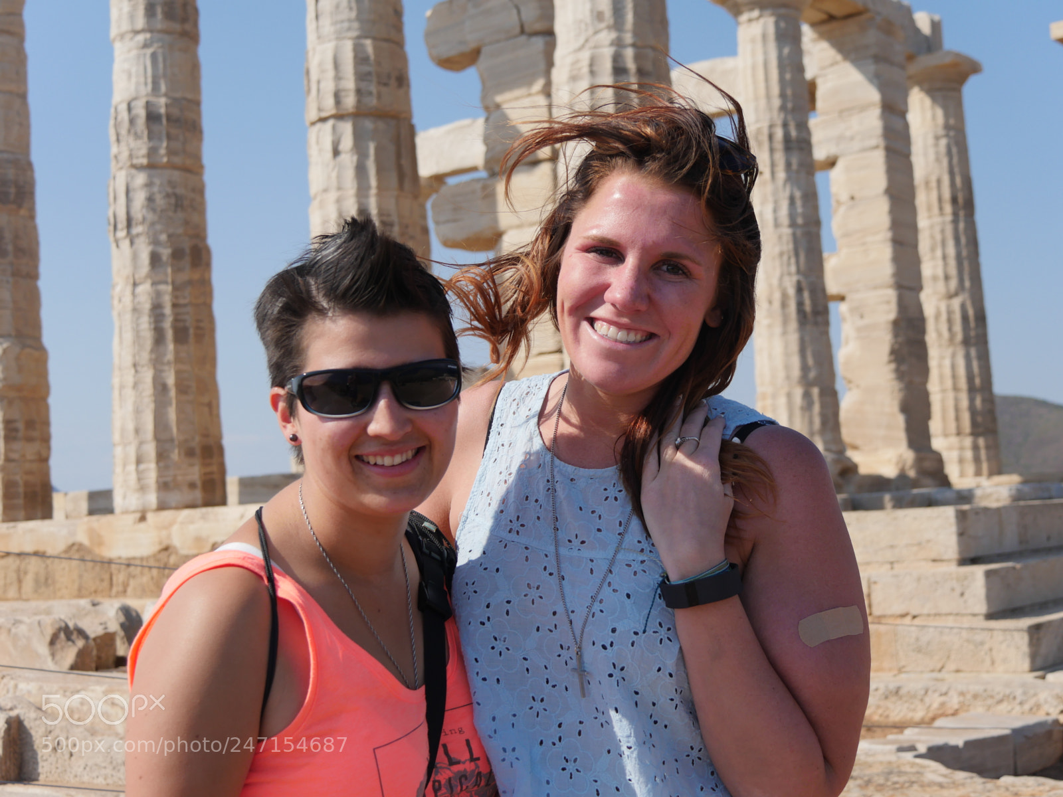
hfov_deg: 36.8
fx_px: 1597
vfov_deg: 28.0
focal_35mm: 52
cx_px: 532
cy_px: 398
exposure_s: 1/1600
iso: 200
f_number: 4.2
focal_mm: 26
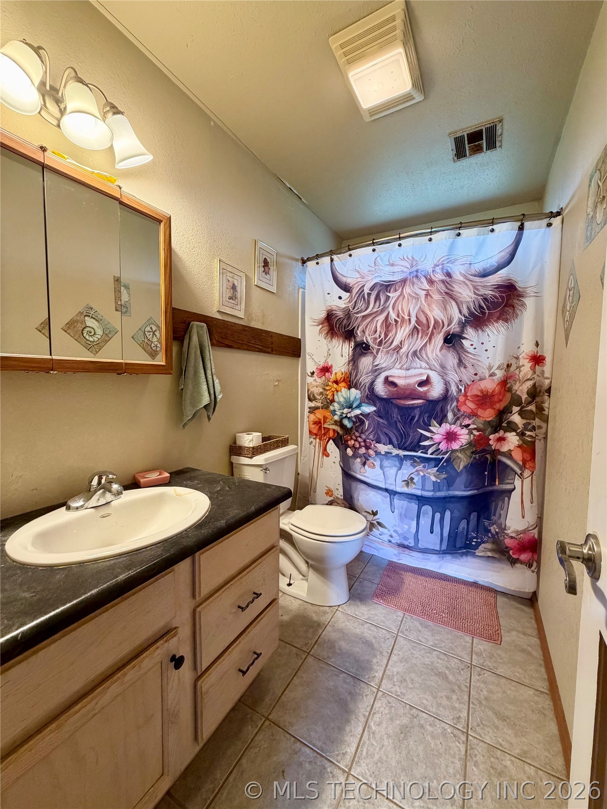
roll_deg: -1.2
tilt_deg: -4.1
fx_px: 327
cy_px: 404
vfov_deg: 102.1
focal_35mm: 14
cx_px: 304
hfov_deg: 85.7
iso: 320
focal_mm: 2.22
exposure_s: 1/60
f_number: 2.2
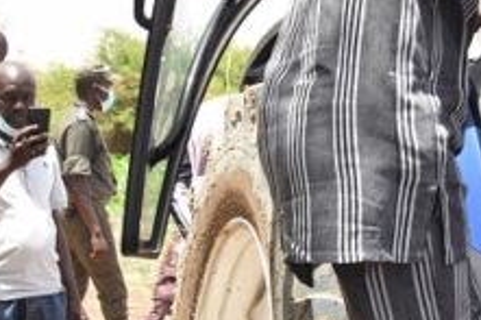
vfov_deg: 9.3
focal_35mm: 146
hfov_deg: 13.7
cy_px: -54
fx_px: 1949
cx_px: 585
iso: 100
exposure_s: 1/80
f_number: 7.1
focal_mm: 28
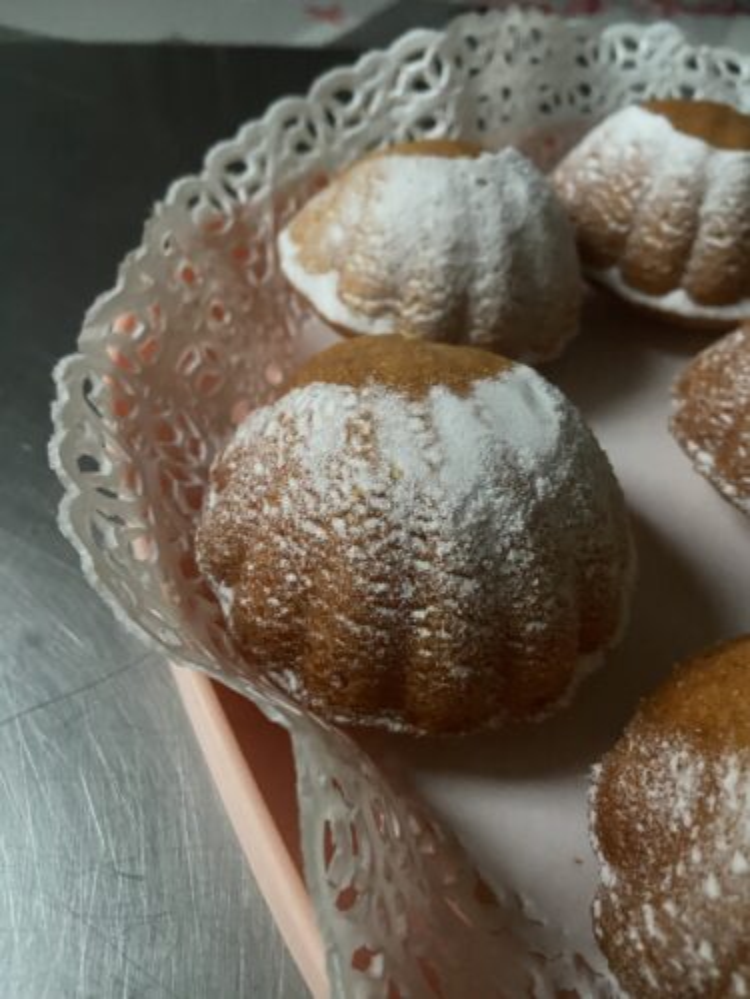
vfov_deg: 69.4
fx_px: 722
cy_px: 500
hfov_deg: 54.9
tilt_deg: -48.5
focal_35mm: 25
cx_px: 375
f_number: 1.8
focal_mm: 4.25
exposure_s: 1/30
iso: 800
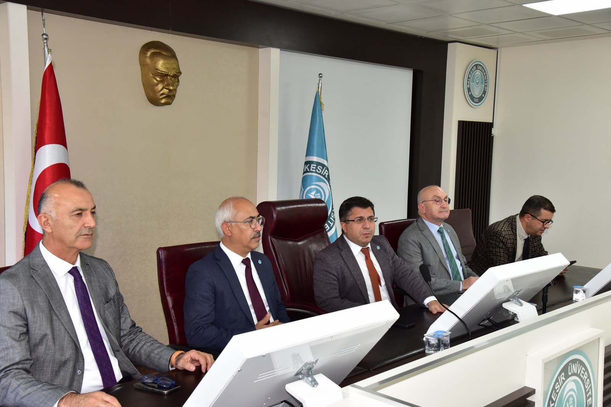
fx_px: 679
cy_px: 204
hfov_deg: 48.5
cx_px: 306
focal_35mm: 40
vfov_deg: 33.4
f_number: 6.3
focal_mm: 40
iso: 2000
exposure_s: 1/200
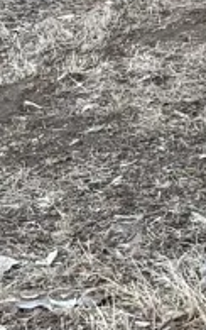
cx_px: 912
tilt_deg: -15.7
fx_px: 1876
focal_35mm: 209
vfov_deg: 10.0
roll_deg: -2.4
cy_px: 15
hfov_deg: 5.3
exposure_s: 1/285
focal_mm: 6.76
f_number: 1.78
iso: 100
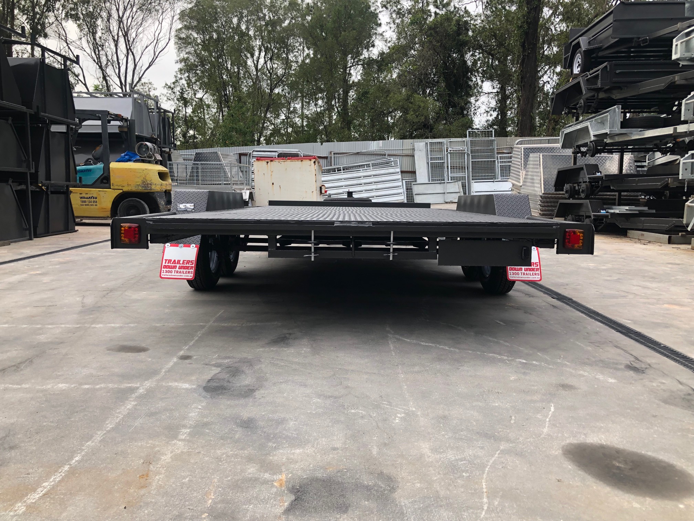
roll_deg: -1.8
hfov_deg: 63.4
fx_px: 561
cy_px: 260
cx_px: 347
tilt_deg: -7.2
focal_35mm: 28
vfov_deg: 49.7
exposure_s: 1/480
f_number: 1.8
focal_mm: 4
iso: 20
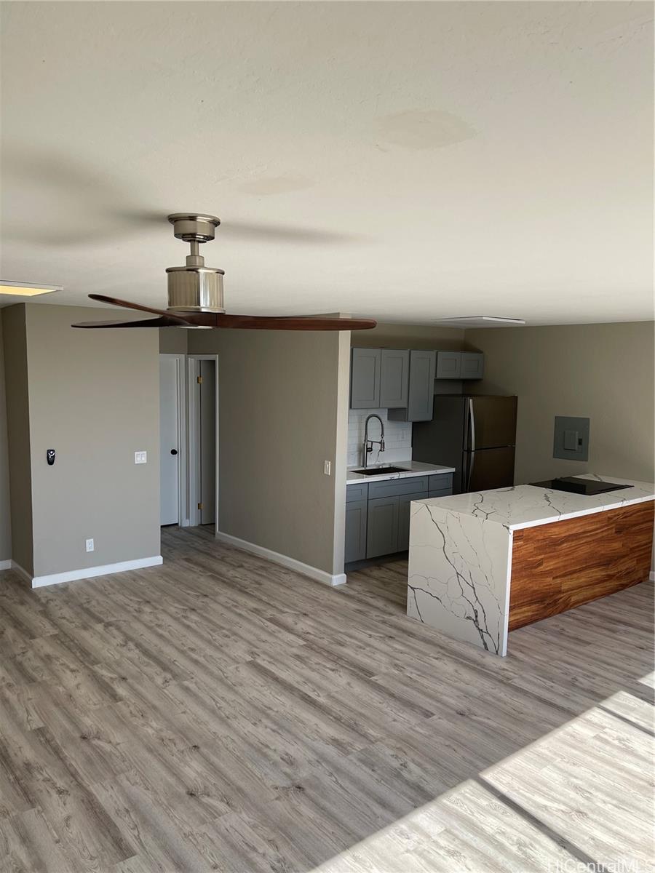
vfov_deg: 67.3
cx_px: 328
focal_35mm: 26
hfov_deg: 53.1
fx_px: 656
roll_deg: -1.0
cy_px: 436
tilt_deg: -6.5
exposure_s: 1/1252
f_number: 1.6
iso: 32
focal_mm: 5.1
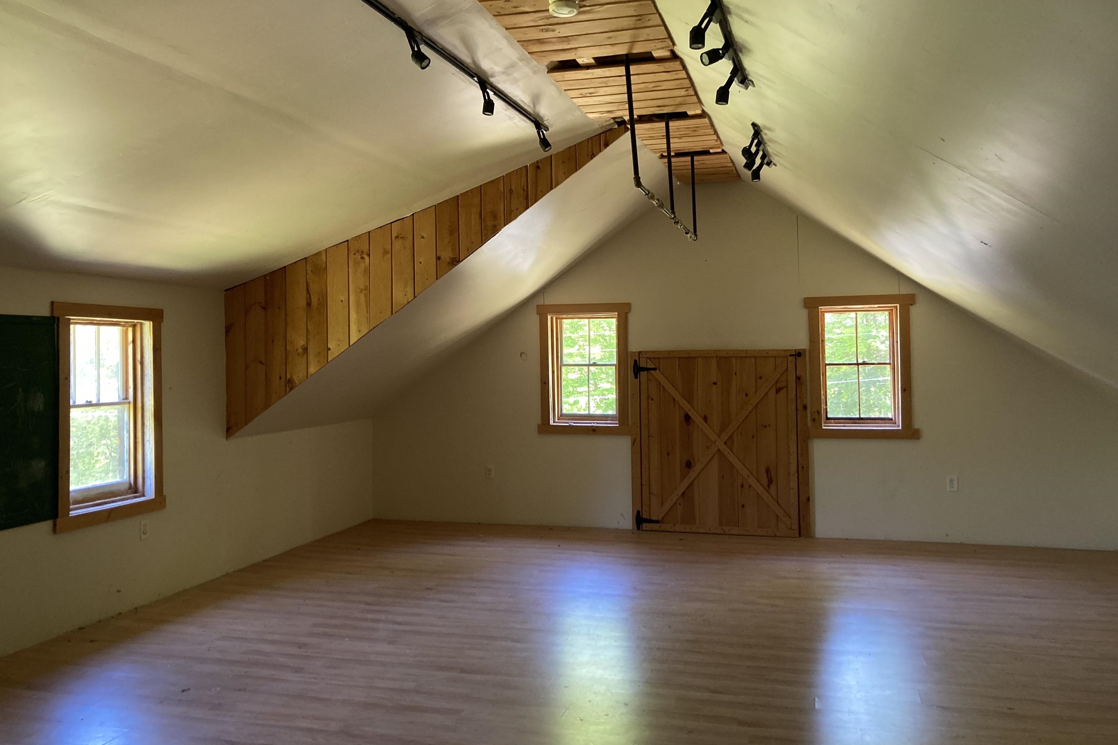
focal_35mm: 30
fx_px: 932
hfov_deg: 61.9
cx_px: 547
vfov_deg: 43.6
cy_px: 341
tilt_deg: +1.8
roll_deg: -0.5
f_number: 1.8
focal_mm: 3.99
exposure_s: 1/60
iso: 160
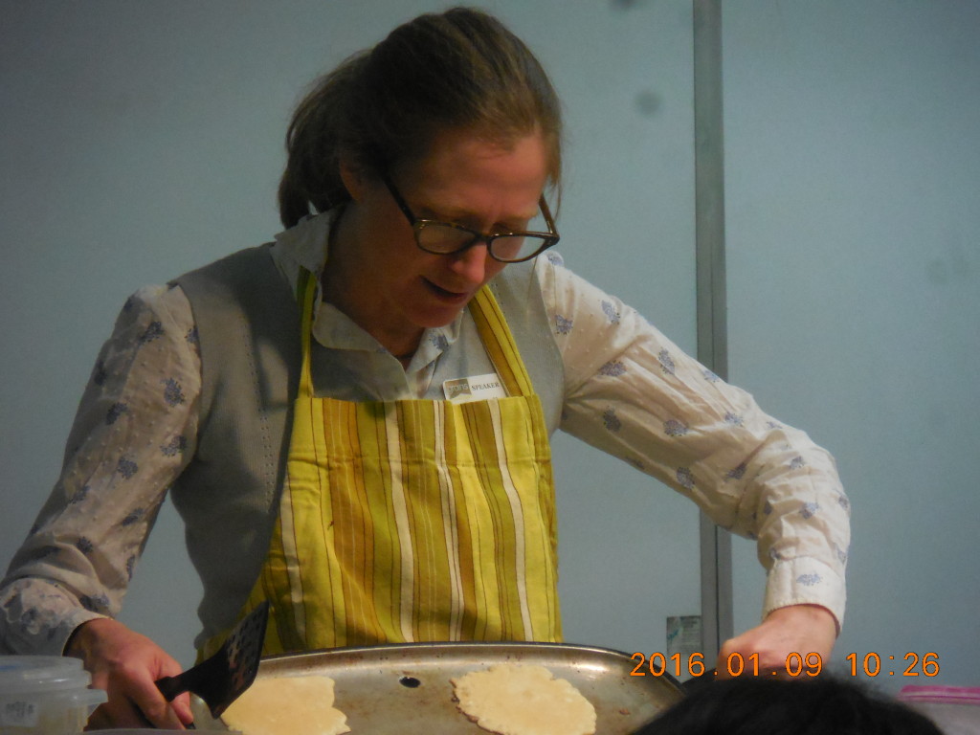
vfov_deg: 5.0
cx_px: 490
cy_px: 368
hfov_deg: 6.6
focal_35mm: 300
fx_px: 8493
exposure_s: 1/60
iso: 800
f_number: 6.3
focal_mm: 54
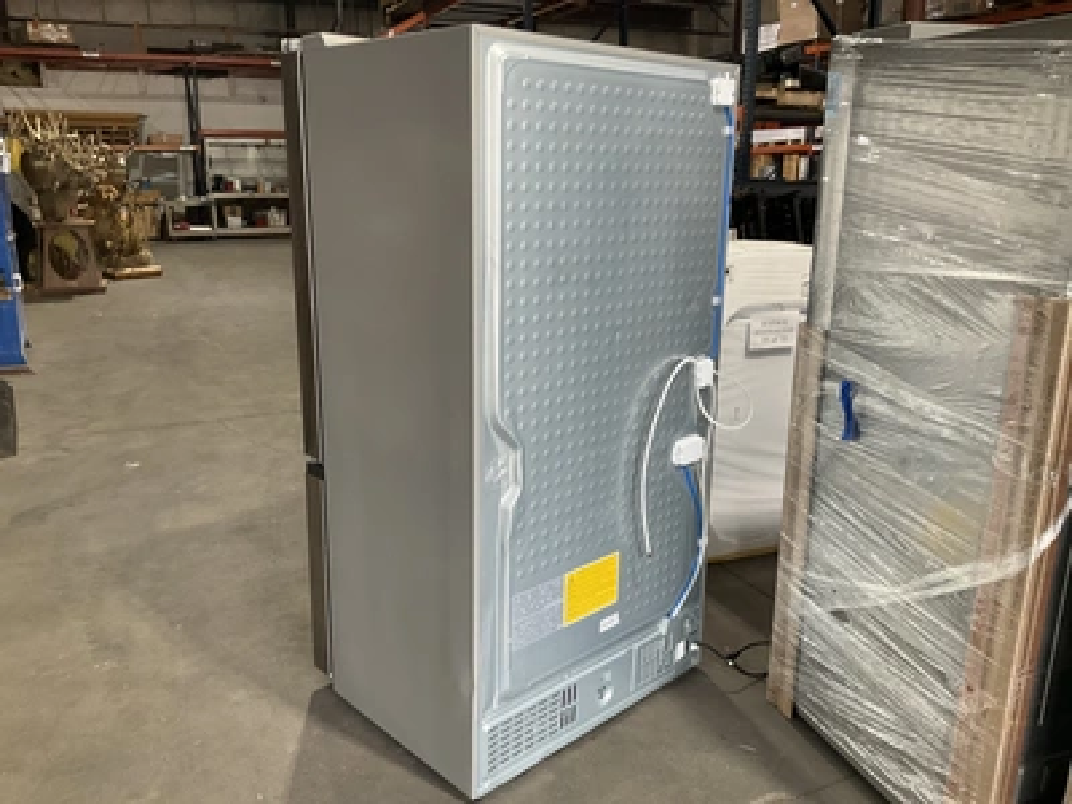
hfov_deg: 61.7
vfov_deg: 48.2
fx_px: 898
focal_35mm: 29
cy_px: 402
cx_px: 536
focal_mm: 3
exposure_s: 1/60
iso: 100
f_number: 1.8
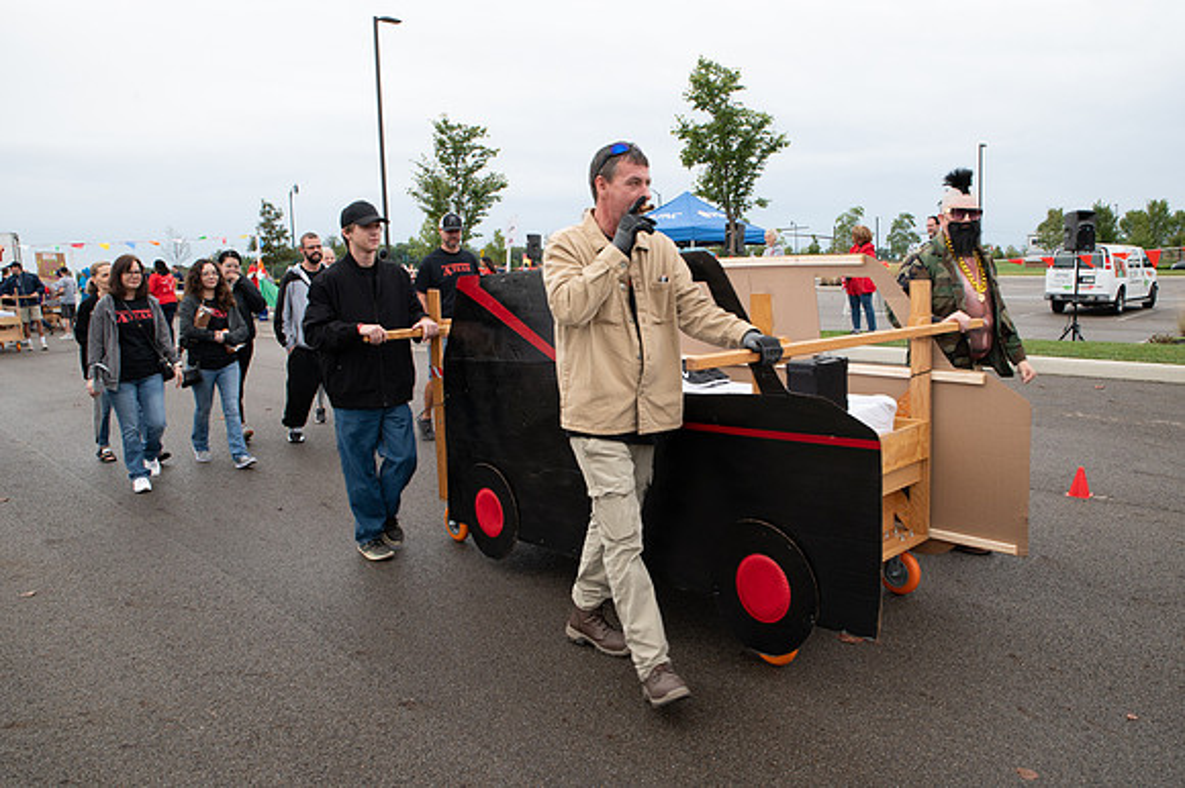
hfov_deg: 69.6
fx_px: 850
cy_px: 387
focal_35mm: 26
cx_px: 637
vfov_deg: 49.8
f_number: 10
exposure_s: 1/200
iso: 640
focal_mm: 24
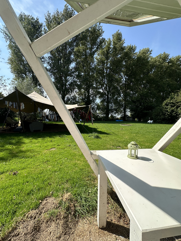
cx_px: 90
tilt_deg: -1.5
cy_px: 120
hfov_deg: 85.7
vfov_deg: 102.1
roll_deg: -1.2
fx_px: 98
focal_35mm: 14
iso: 50
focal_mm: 2.22
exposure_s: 1/963
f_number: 2.2
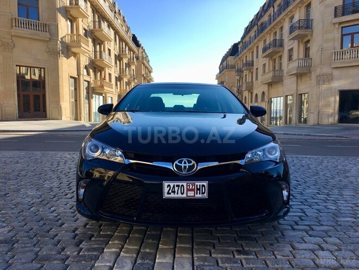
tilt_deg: -4.9
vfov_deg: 48.2
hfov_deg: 61.7
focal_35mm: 29
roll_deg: +0.3
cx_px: 180
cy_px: 135
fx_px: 301
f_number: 2.2
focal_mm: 4.15
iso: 25
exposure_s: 1/916
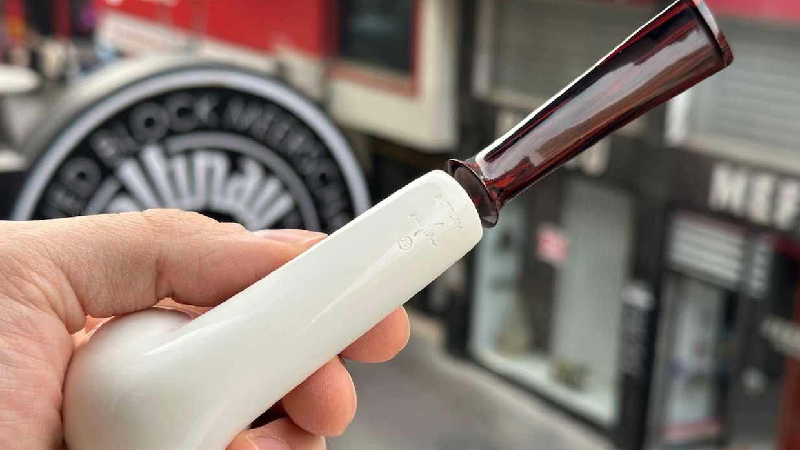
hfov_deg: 38.5
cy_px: 271
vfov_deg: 22.2
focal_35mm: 54
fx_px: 1145
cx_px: 388
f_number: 1.78
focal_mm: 6.86
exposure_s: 1/623
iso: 64
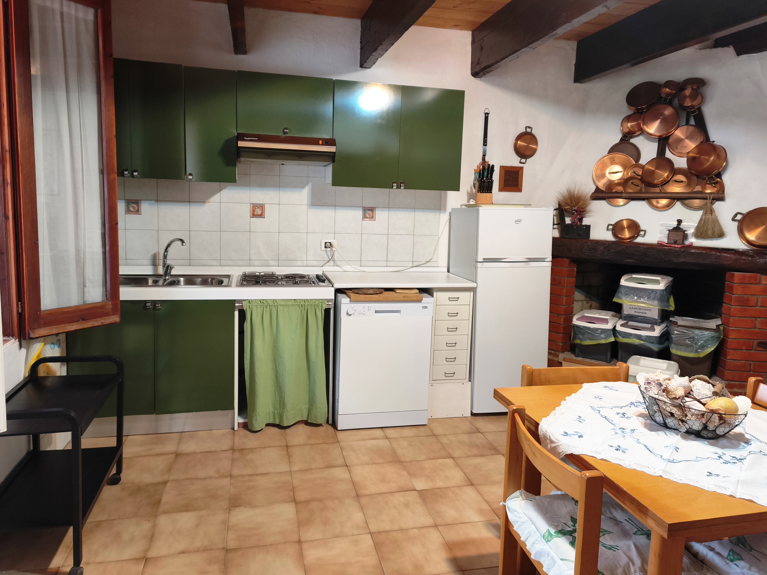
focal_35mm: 25
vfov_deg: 54.8
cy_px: 266
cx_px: 381
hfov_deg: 69.4
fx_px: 554
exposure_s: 1/50
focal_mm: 5.35
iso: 320
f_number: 1.7
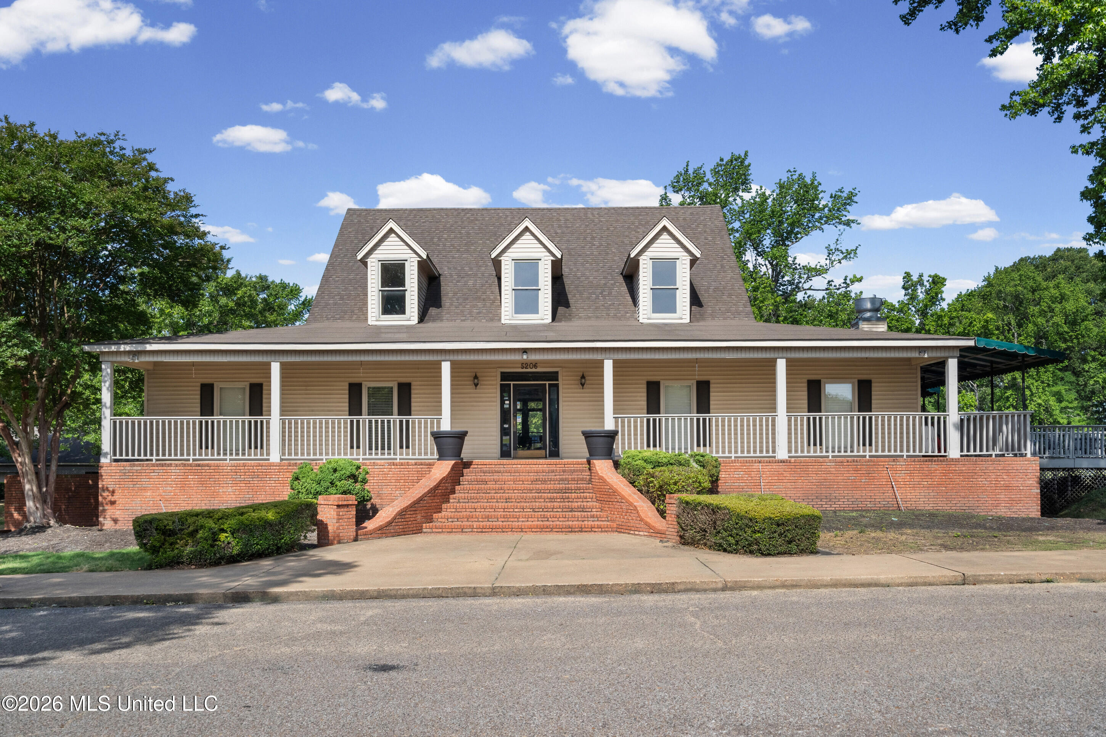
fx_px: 1014
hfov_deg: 57.2
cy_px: 368
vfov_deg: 40.0
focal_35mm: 33
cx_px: 553
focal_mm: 33
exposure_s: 1/640
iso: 800
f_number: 9
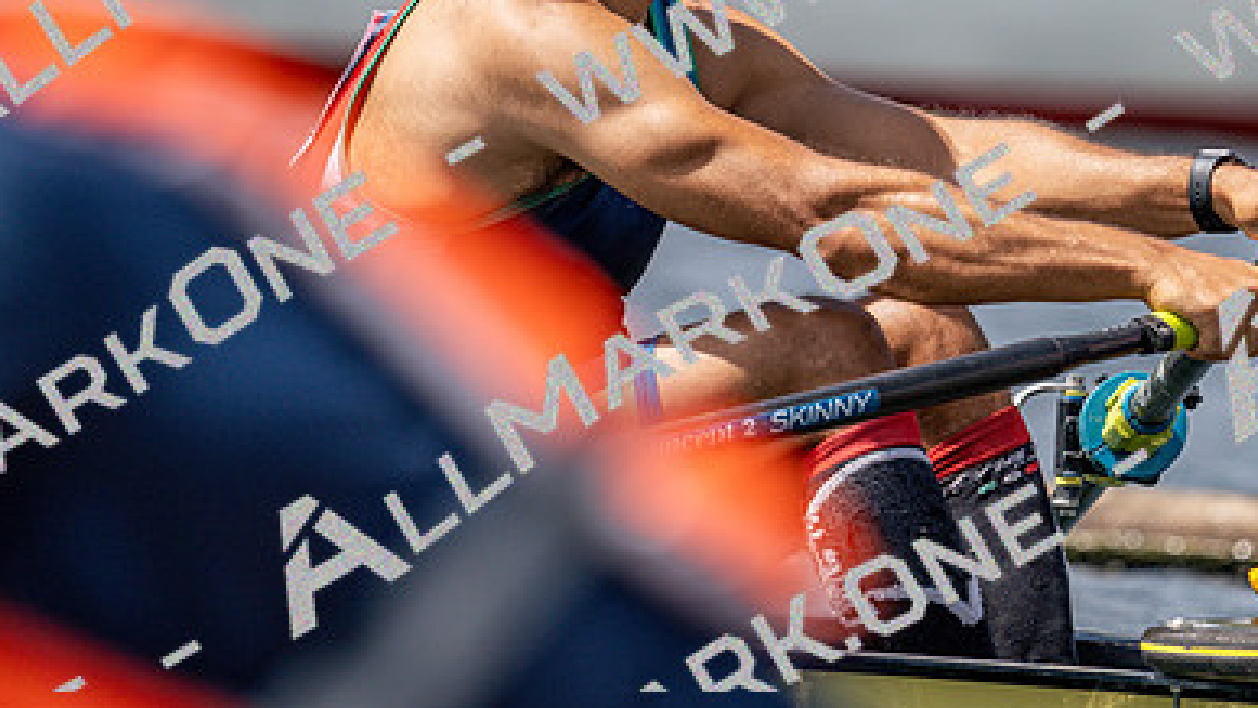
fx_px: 24025
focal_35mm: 720
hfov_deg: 3.0
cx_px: 939
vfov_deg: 1.7
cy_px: 135
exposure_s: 1/2000
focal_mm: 459
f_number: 6.3
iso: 320
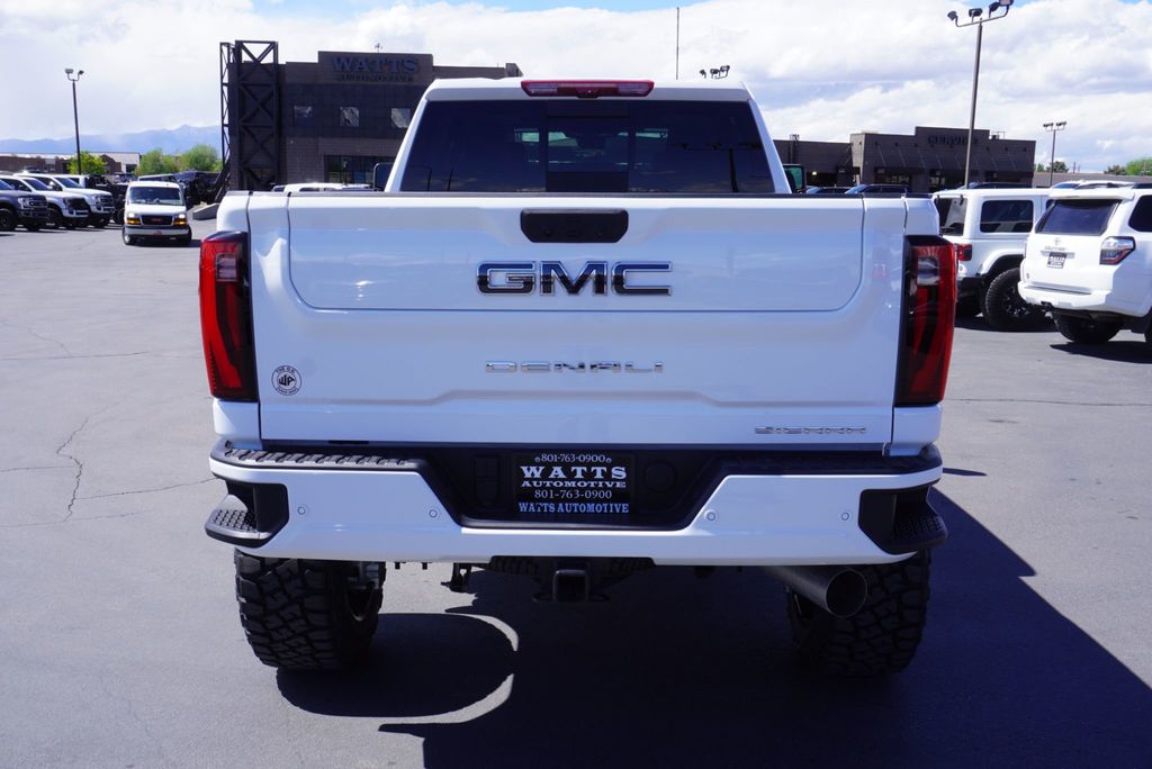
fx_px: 1057
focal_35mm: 33
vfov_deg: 40.0
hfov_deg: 57.2
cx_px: 576
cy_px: 384
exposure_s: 1/125
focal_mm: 22
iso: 100
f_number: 9
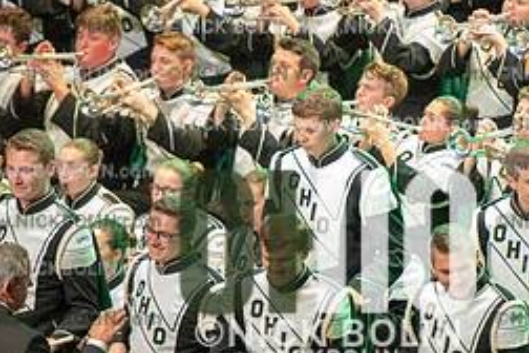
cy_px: 269
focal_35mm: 460
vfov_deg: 3.0
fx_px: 6759
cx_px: 327
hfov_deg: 4.5
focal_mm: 200
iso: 8000
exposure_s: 1/640
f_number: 2.8
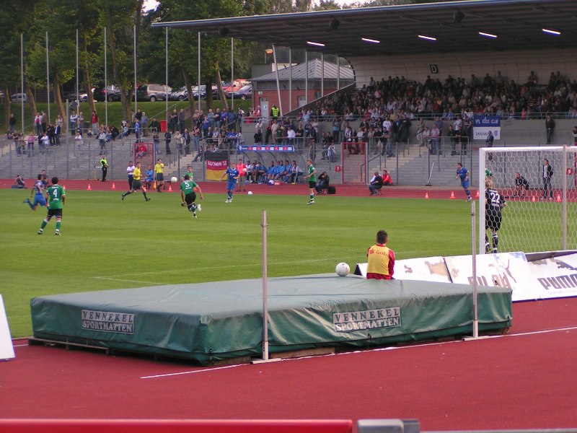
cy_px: 216
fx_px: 1984
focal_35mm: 119
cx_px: 288
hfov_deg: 16.6
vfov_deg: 12.5
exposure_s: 1/125
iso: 64
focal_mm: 18.2
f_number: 3.5
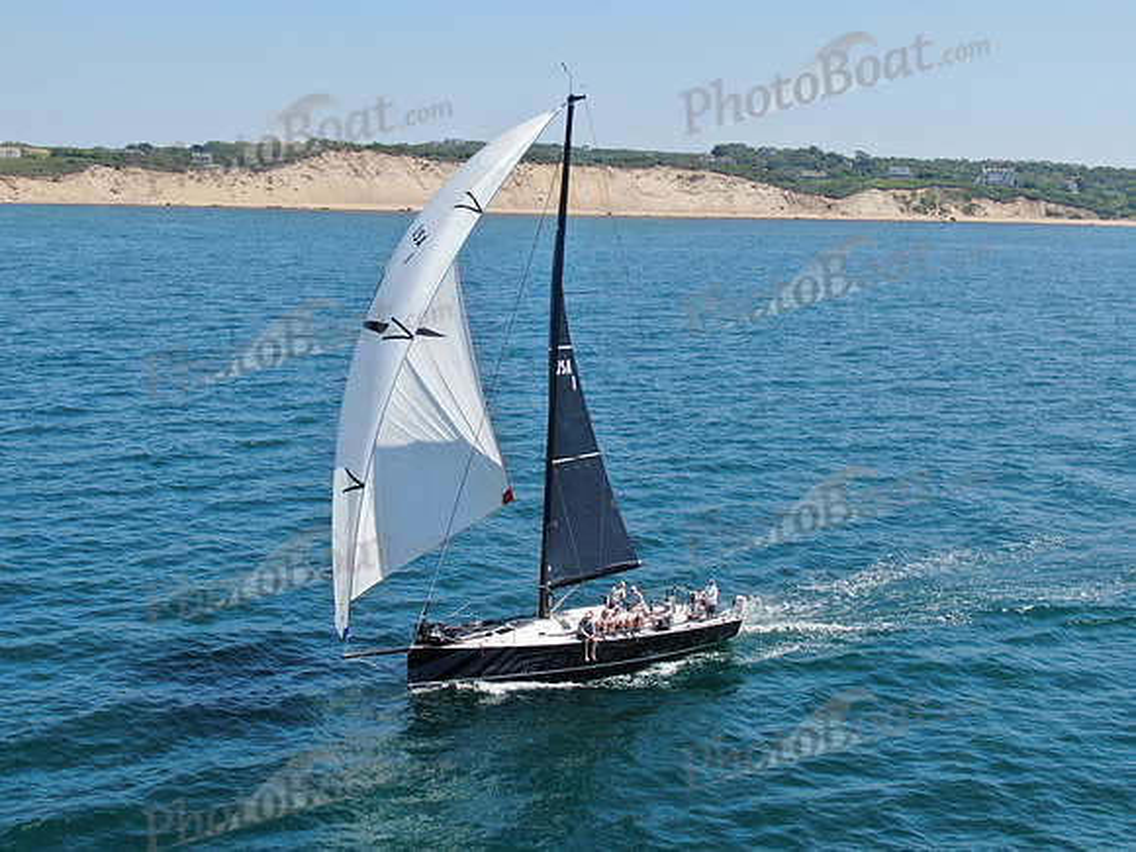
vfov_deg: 30.3
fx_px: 1575
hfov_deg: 39.7
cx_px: 568
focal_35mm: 48
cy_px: 426
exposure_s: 1/640
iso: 100
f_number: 3.8
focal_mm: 8.6
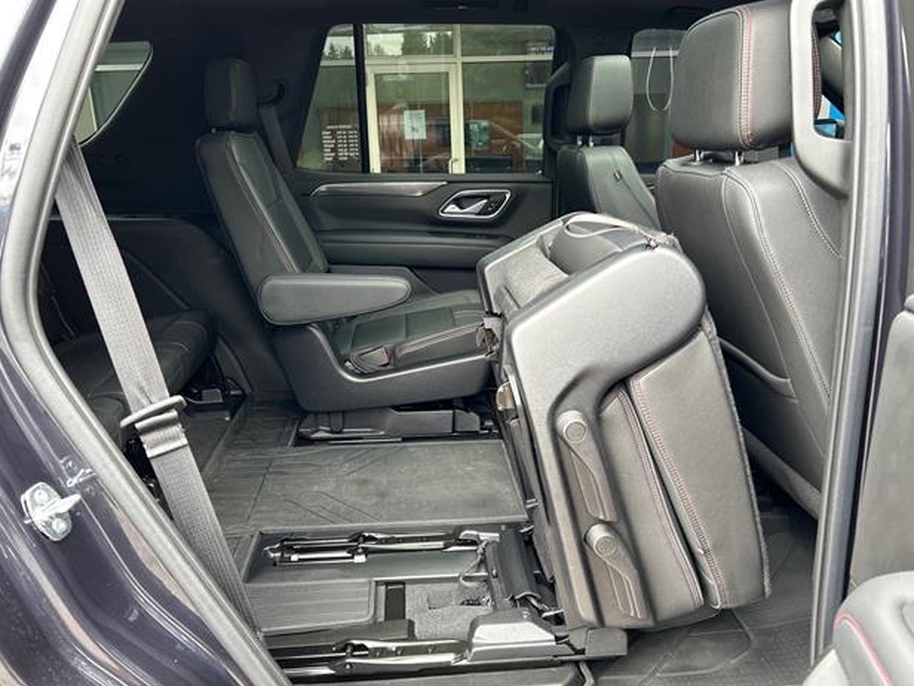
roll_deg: +1.4
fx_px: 713
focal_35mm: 27
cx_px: 463
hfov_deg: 65.3
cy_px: 344
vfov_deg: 51.4
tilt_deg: -15.3
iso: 125
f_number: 1.5
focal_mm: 5.7
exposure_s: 1/90
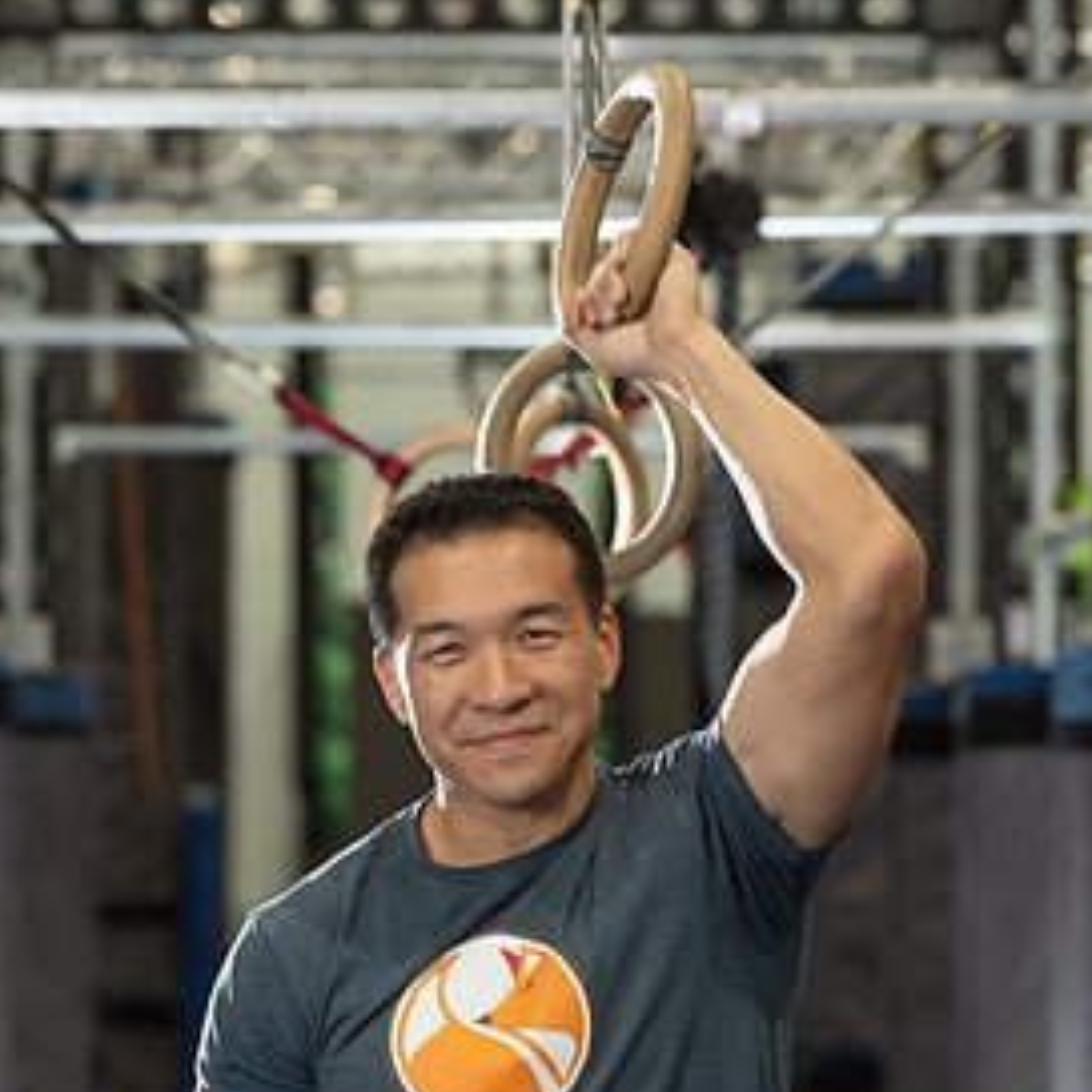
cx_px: 522
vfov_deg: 6.9
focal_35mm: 253
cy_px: 574
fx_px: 9030
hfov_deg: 6.9
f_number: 5
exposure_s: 1/50
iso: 500
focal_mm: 180
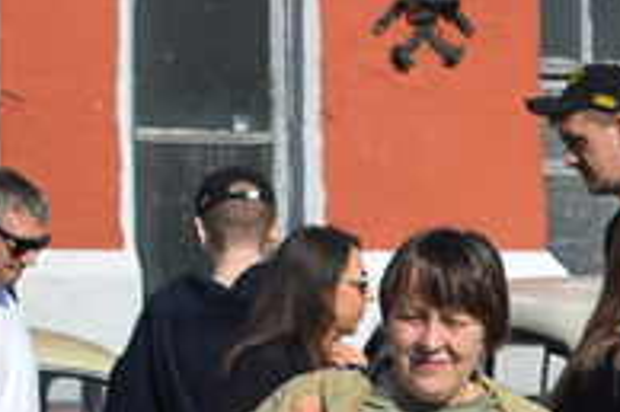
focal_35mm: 316
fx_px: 5437
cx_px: 1202
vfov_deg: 4.2
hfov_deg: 6.4
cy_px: 1009
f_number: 7.1
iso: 200
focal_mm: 34
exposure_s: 1/1000
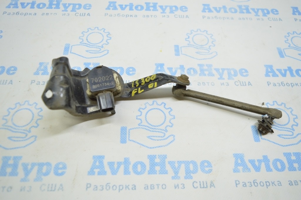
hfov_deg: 62.0
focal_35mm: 30
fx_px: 251
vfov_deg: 43.5
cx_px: 150
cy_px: 100
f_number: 3.8
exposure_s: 1/60
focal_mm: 20
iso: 400
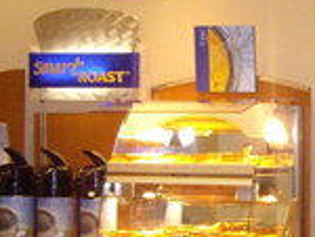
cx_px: 447
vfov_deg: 7.4
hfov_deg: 9.5
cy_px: 149
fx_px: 1841
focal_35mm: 202
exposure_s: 1/40
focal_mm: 7.9
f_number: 2.8
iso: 400
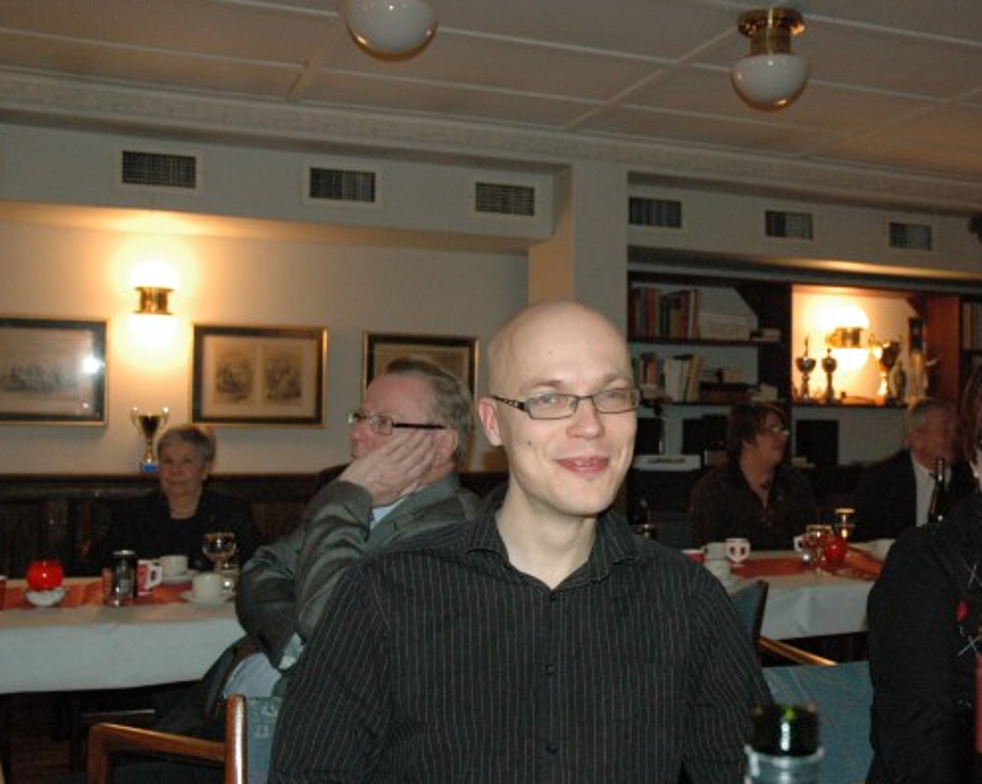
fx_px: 1191
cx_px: 574
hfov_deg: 44.7
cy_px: 392
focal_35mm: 41
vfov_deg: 36.4
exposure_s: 1/60
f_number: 5
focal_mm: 24
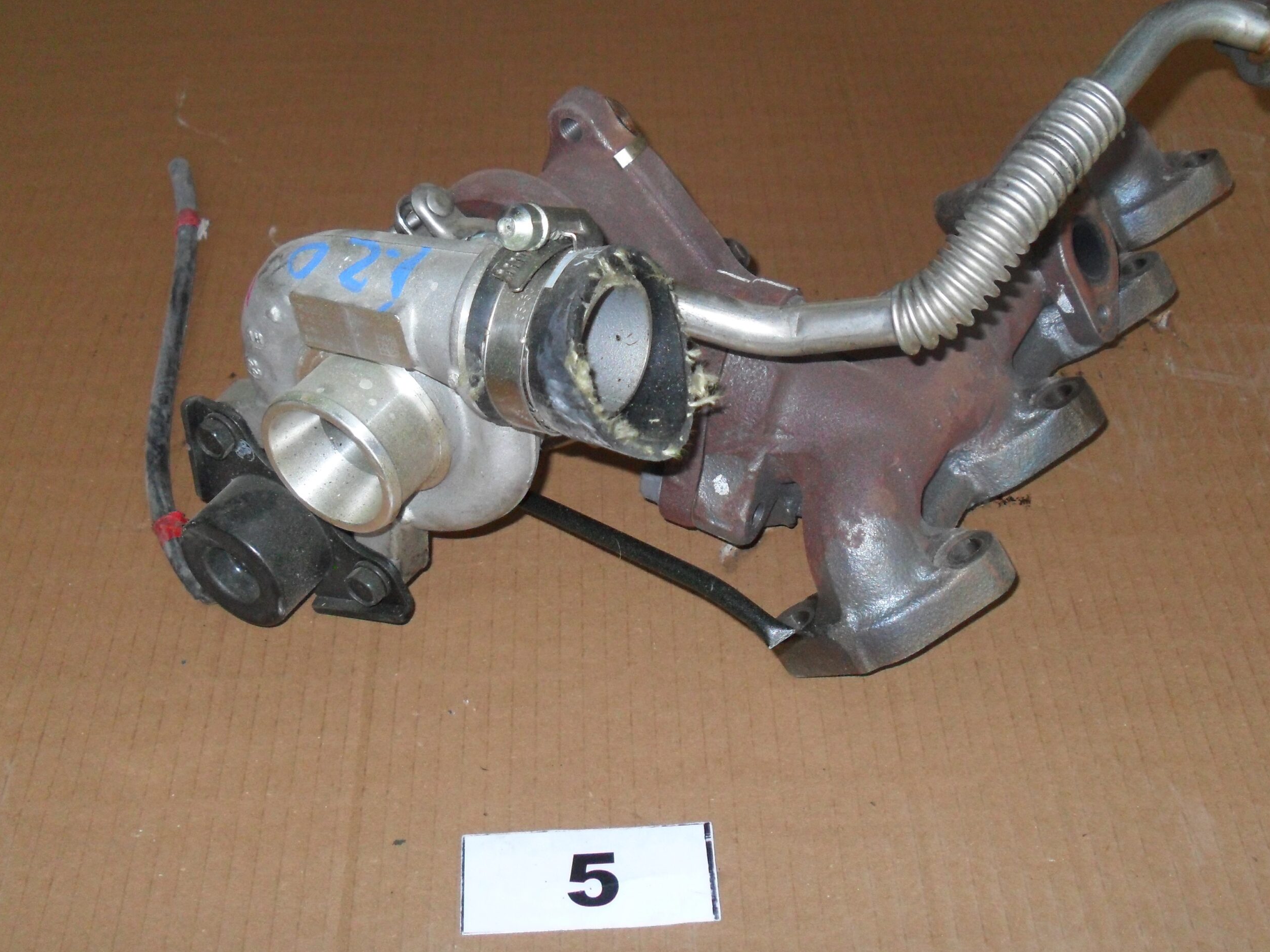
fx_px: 1321
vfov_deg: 39.7
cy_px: 464
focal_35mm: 36
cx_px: 651
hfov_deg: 51.3
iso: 200
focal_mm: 6.3
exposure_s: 1/45
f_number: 3
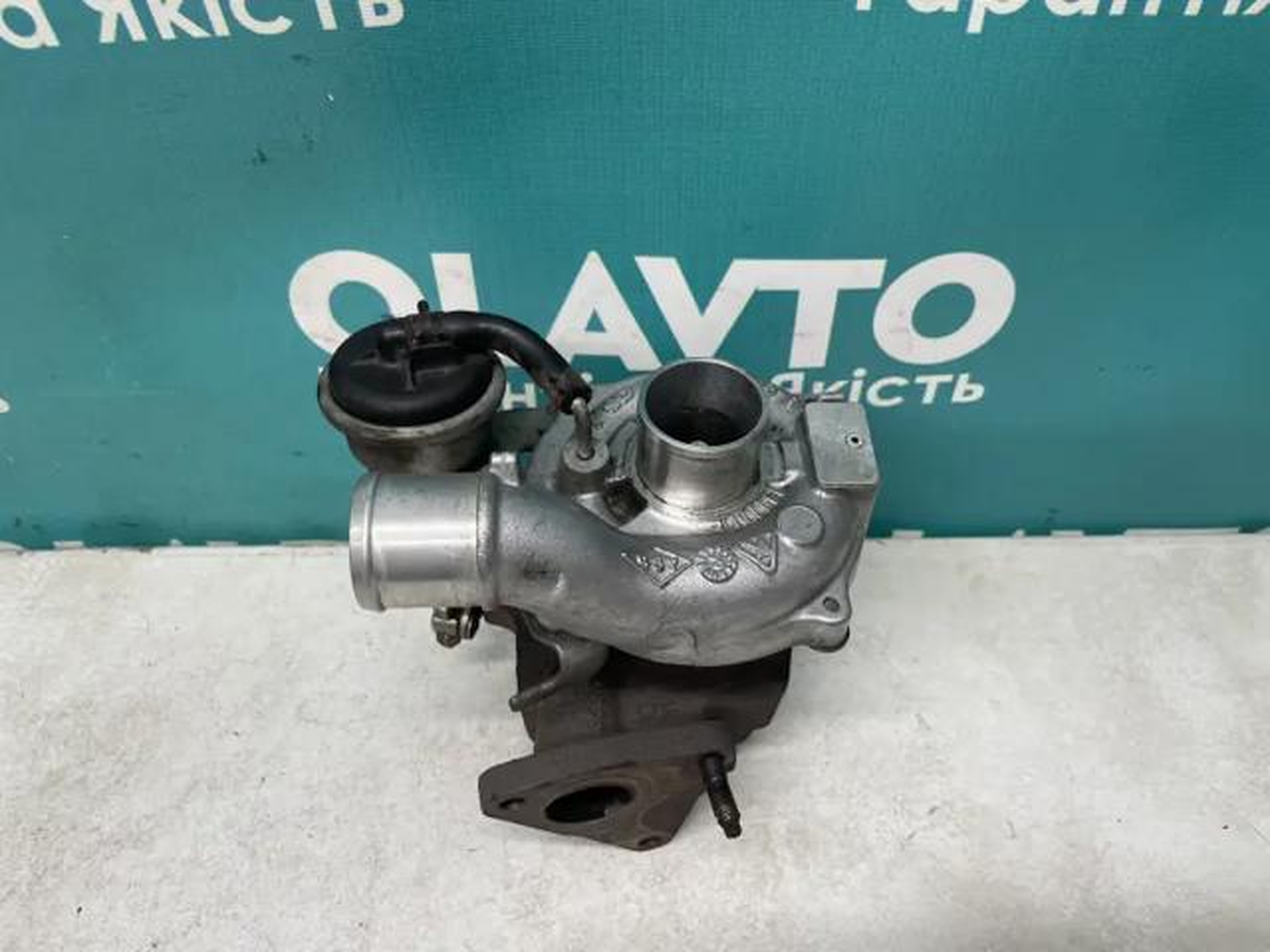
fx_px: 954
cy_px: 476
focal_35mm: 26
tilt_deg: -48.1
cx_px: 635
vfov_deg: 53.1
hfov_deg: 67.3
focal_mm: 4.2
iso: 100
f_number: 1.6
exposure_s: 1/100
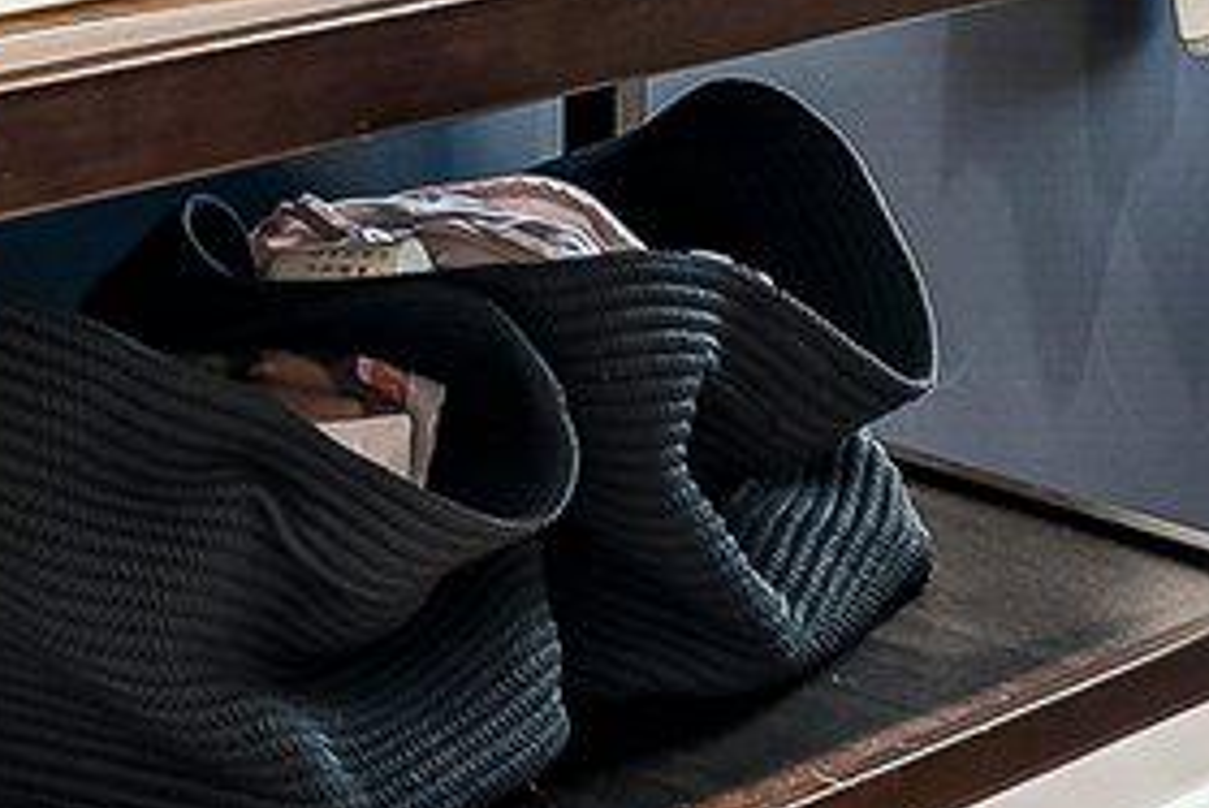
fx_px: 3931
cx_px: 626
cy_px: -853
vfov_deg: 10.7
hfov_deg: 17.5
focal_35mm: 117
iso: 100
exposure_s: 1/1.67
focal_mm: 16
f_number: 8
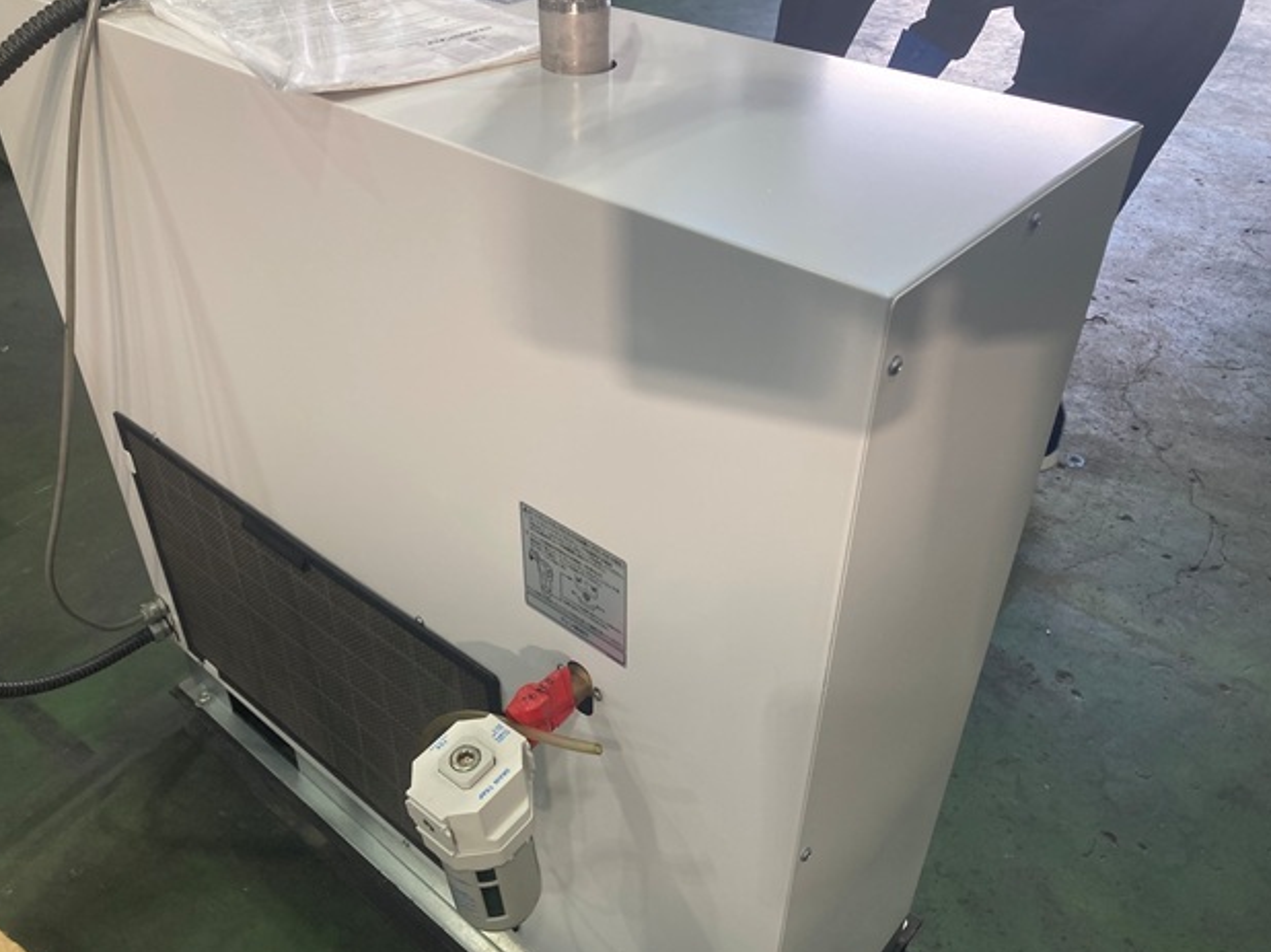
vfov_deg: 48.2
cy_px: 485
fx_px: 1064
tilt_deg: -36.5
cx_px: 625
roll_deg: -1.3
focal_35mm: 29
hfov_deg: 61.7
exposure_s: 1/120
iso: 80
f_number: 1.8
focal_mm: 3.99
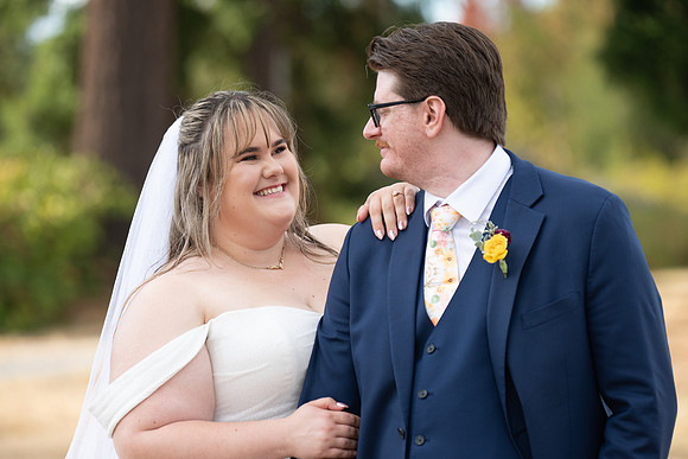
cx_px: 344
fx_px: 3610
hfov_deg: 10.9
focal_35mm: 189
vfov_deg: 7.3
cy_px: 280
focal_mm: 133
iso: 400
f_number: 2.8
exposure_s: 1/1600
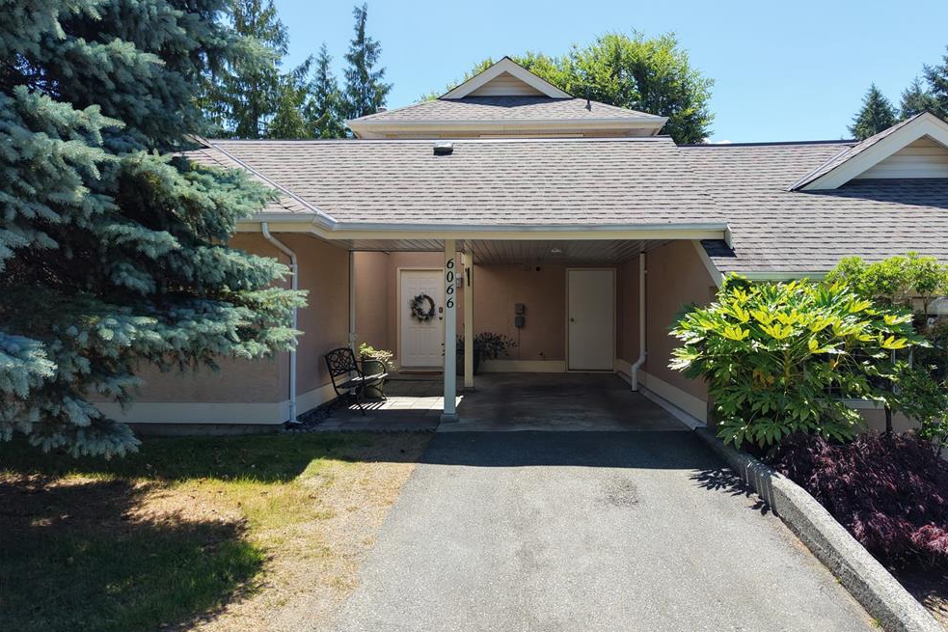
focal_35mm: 26
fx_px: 685
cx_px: 491
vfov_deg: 49.5
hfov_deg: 69.4
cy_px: 310
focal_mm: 8.67
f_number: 1.8
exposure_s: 1/3200
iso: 350
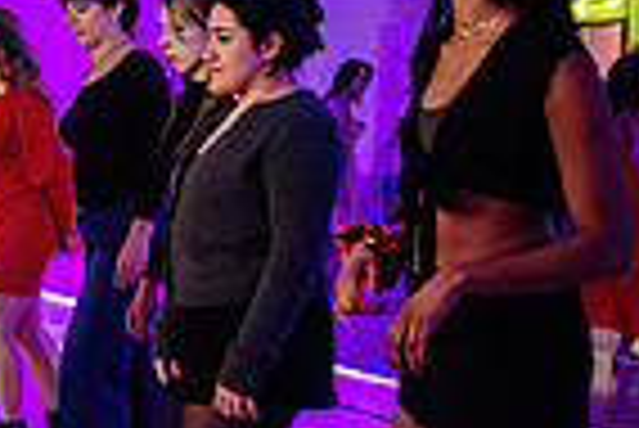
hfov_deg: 15.3
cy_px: 268
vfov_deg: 12.0
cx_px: -526
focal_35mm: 114
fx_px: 2026
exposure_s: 1/200
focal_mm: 28
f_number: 2
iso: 2000
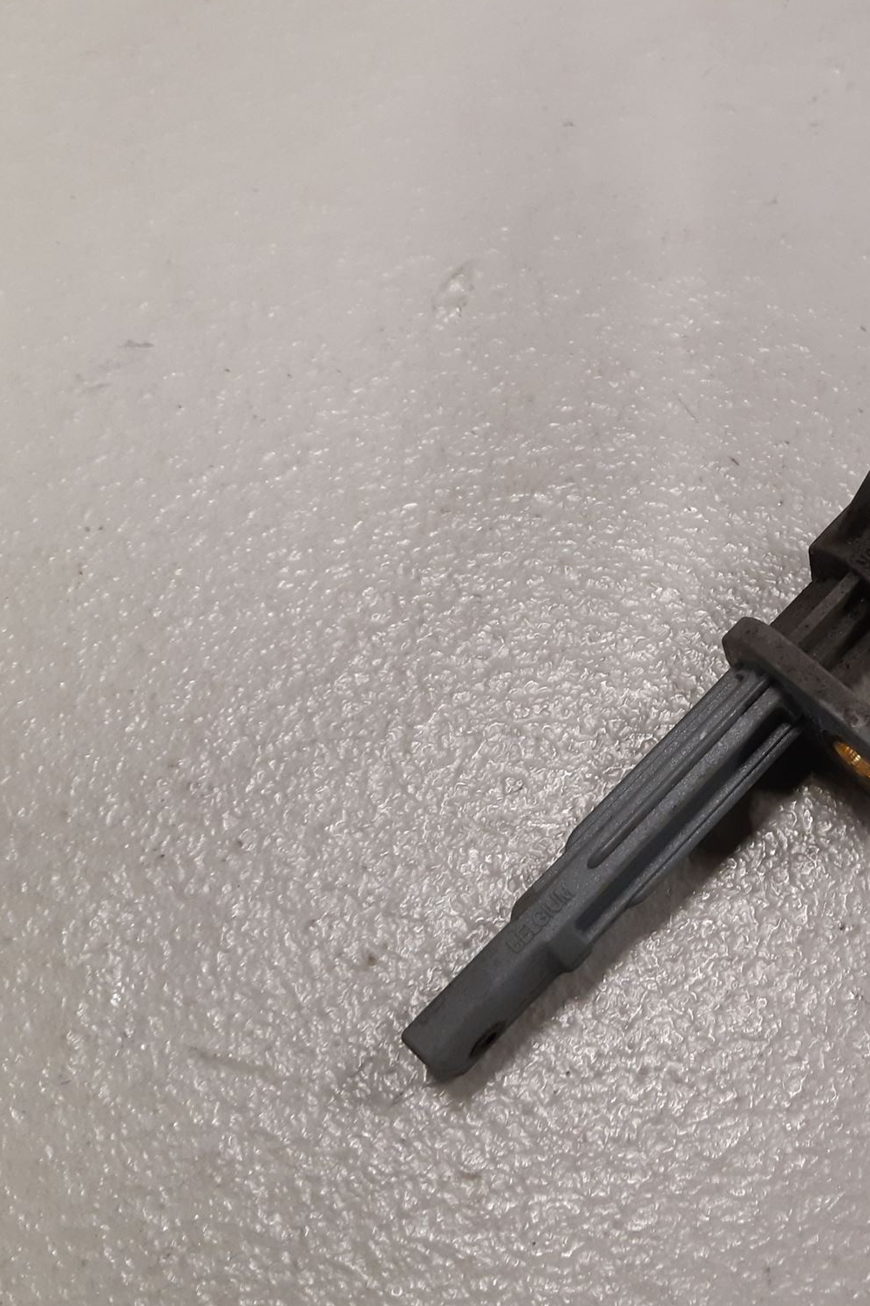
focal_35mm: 37
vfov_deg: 51.9
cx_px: 755
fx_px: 1341
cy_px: 646
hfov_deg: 34.3
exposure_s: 1/50
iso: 200
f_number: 1.7
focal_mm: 3.93
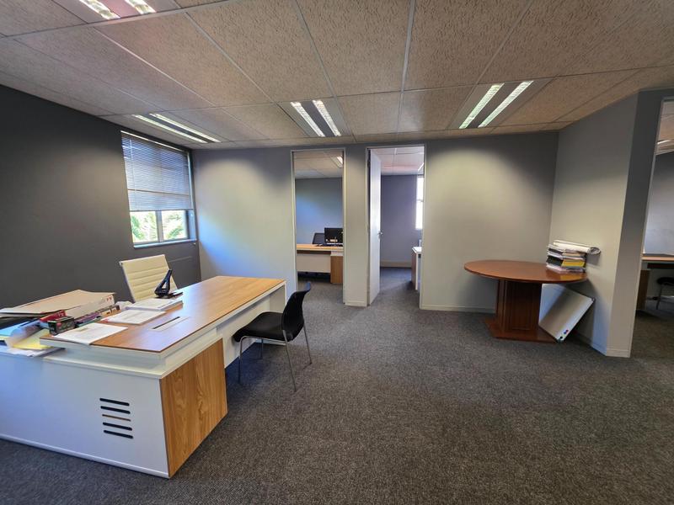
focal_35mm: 13
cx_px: 337
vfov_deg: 89.9
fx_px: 253
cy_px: 252
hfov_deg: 106.2
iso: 160
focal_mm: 2.2
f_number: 1.9
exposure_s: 1/50
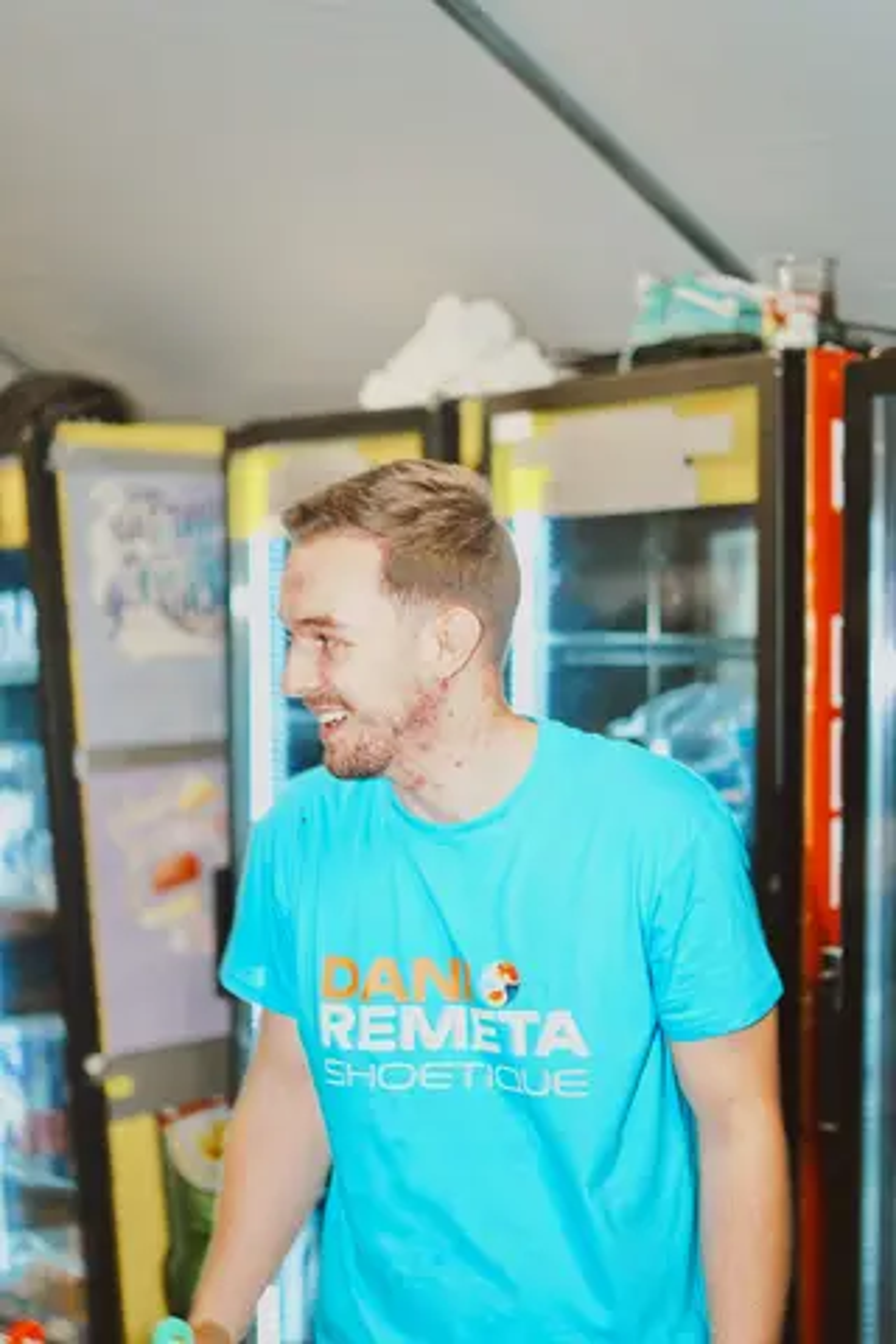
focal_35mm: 50
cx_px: 448
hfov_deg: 27.0
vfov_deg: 39.6
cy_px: 672
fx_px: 1867
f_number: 1.8
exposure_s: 1/100
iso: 400
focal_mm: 50
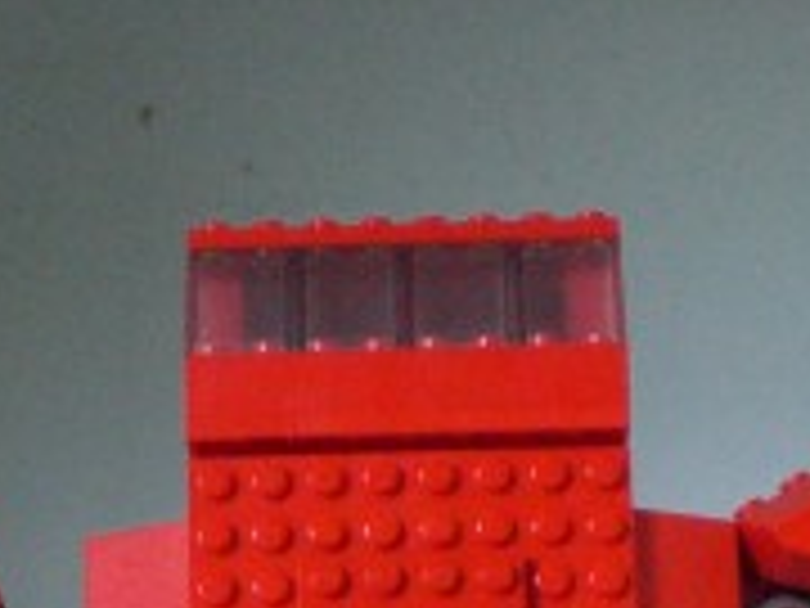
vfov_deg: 10.4
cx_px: 396
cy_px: 1072
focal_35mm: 135
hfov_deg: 14.6
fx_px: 3159
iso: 400
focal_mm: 6.3
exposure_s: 1/100
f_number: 3.1
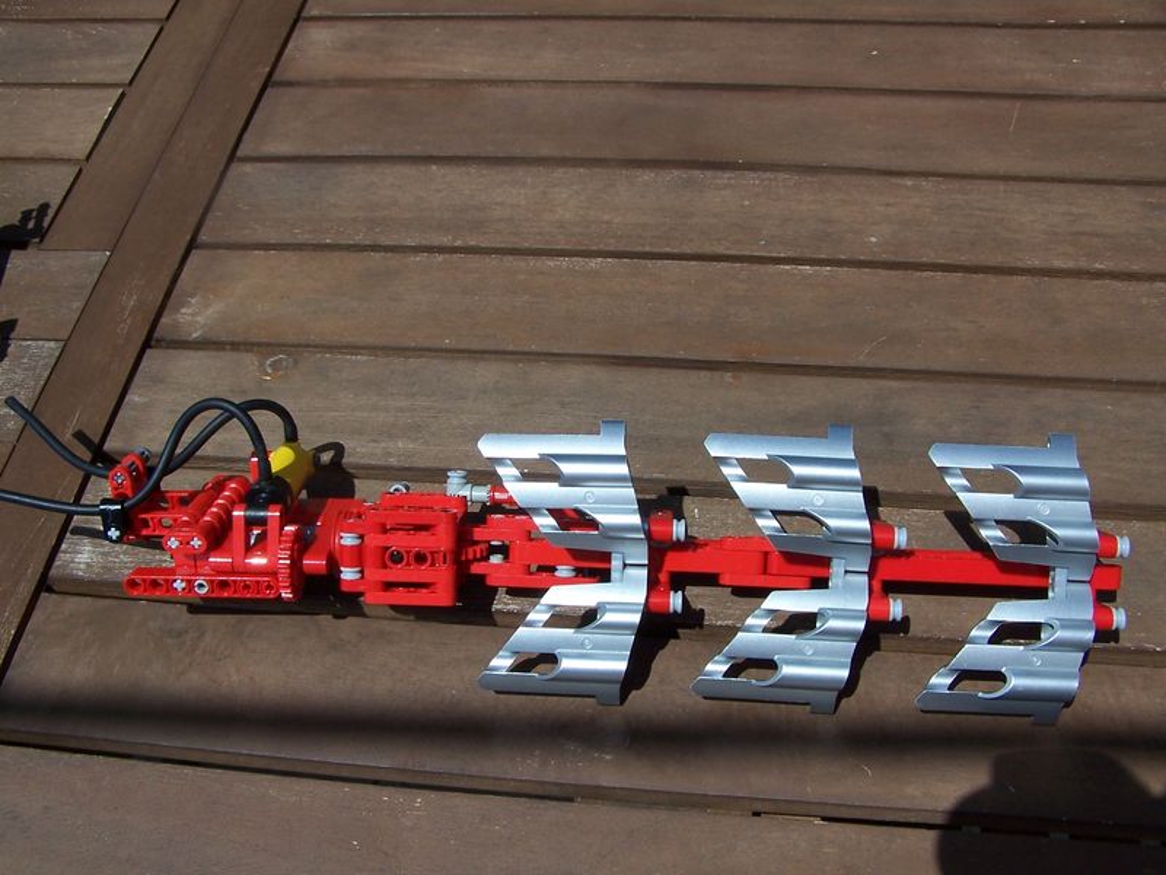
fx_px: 1280
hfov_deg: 49.0
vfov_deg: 37.7
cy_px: 438
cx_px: 583
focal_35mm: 38
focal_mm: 6.3
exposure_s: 1/750
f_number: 5.6
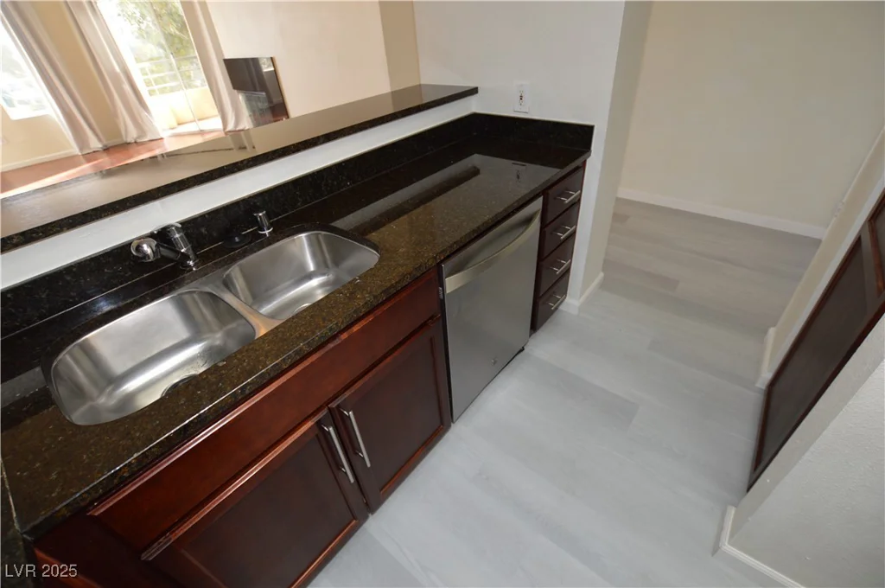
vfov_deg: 77.2
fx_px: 368
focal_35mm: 15
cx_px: 442
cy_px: 294
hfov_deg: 100.5
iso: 400
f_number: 4
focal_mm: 10
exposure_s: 1/60
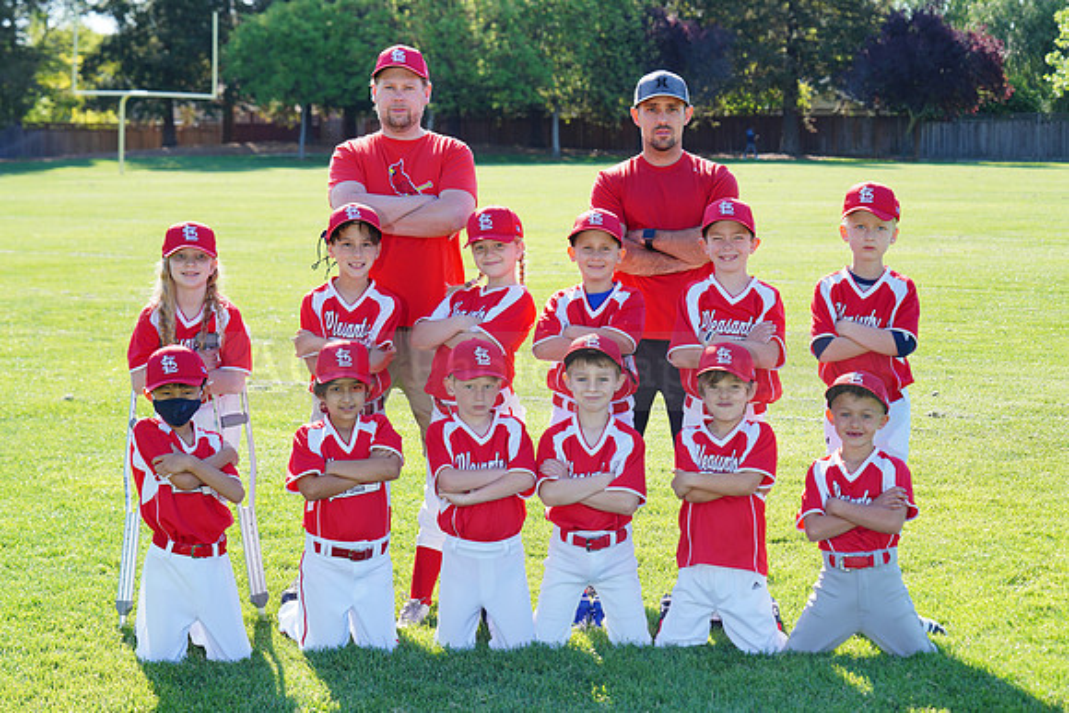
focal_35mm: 84
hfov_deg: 24.2
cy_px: 356
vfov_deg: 16.3
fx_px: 2495
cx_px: 534
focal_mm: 84
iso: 200
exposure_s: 1/200
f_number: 7.1
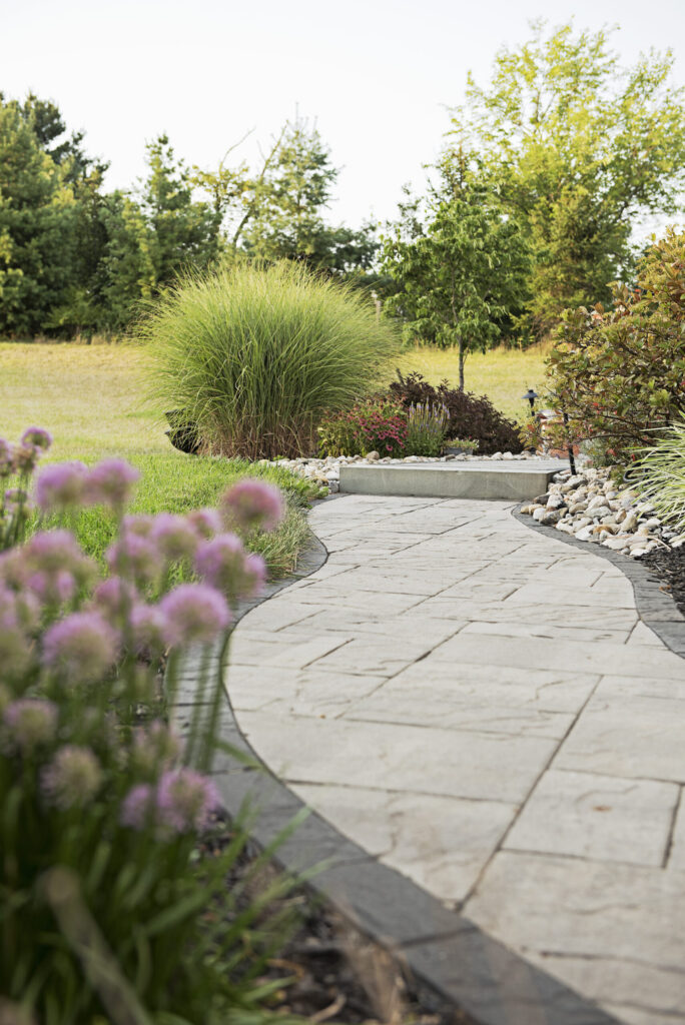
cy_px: 512
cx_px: 342
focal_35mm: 50
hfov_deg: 27.0
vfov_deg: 39.6
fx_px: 1425
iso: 160
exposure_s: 1/125
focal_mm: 50
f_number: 4
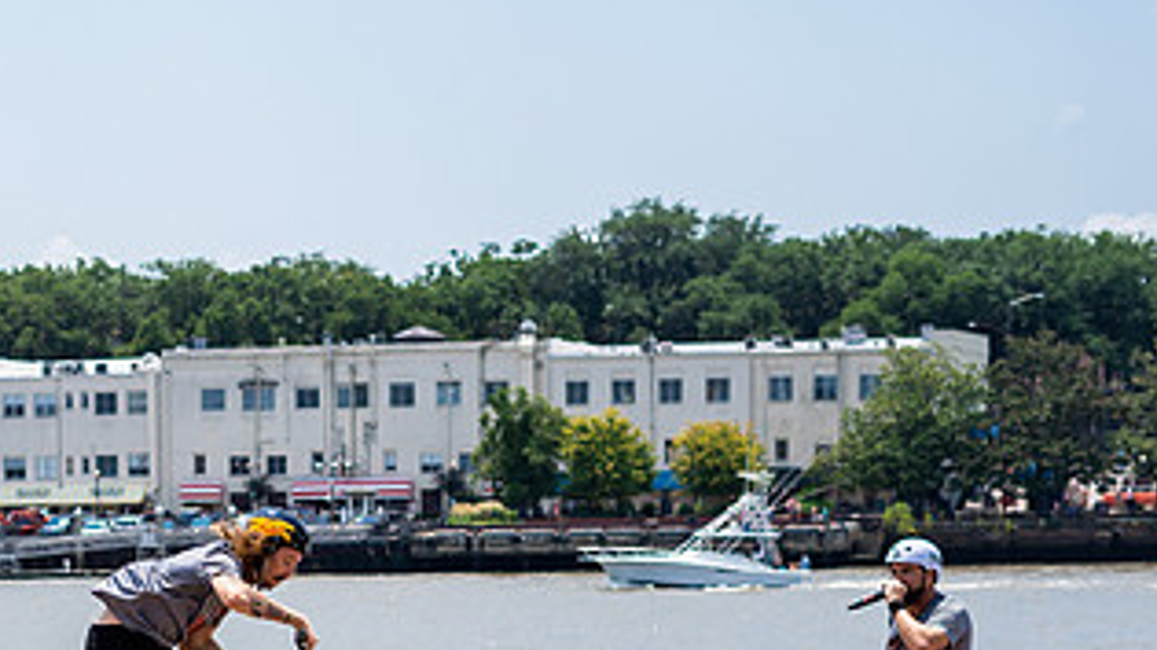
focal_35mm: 122
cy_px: 828
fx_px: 3742
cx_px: 39
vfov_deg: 9.8
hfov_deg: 17.2
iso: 125
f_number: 3.5
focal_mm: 50
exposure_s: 1/1600
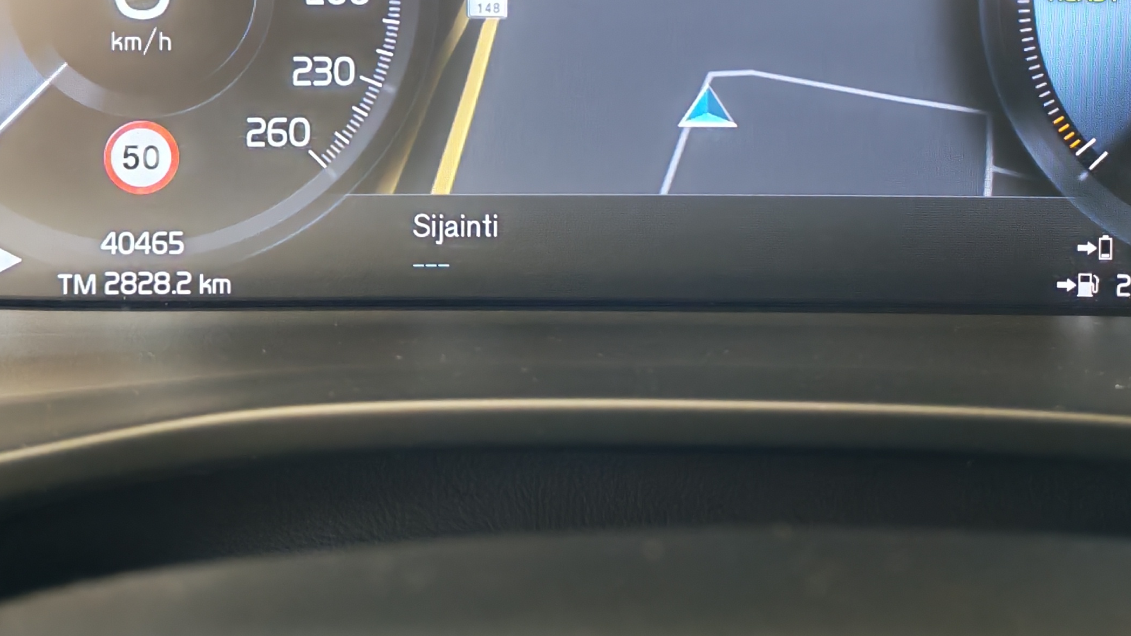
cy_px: -81
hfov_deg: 31.8
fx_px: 1979
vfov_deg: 17.6
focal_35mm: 66
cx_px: 680
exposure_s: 1/33.3
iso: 2103
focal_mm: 6.12
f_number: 1.9
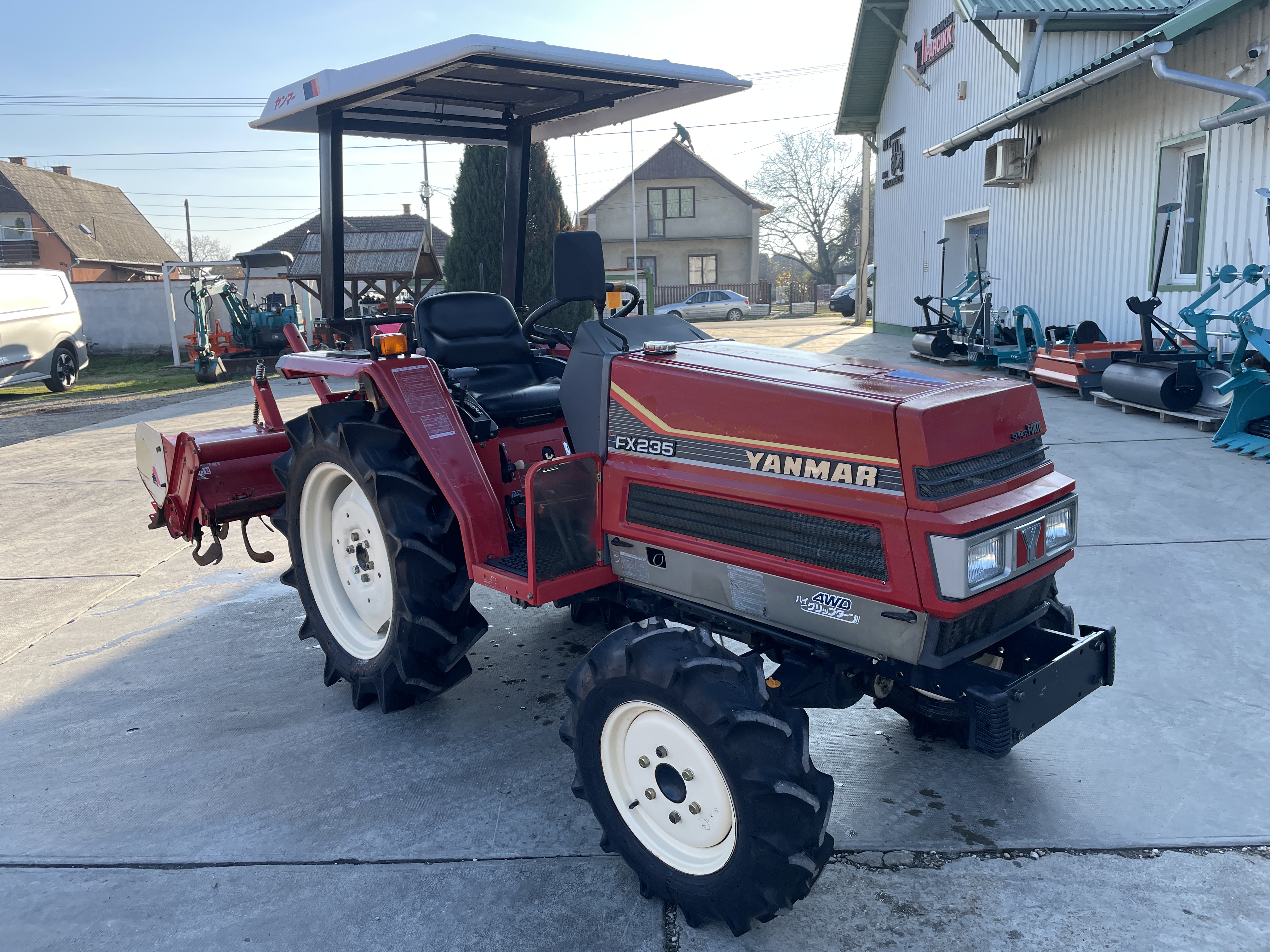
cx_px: 635
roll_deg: +2.7
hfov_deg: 67.3
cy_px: 476
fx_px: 954
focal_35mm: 26
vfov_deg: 53.1
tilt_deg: -10.4
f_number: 1.6
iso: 32
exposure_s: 1/779
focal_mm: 4.2
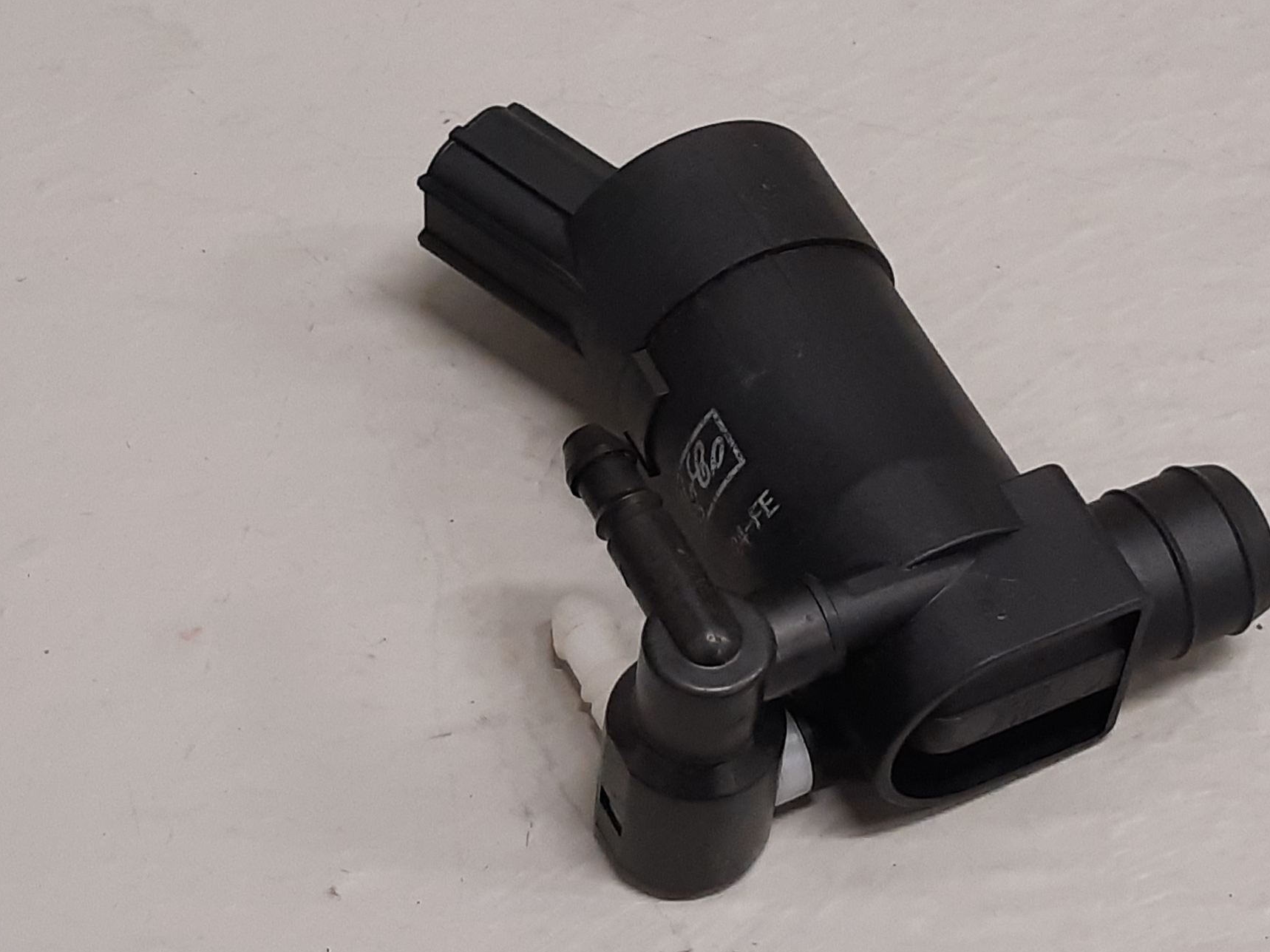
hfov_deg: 58.0
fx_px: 1137
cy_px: 424
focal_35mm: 31
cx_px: 750
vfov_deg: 45.4
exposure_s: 1/50
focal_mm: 3.93
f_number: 1.7
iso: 160
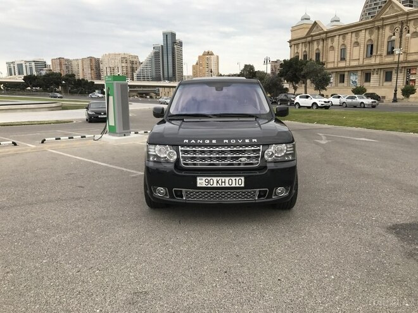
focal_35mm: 28
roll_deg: +0.6
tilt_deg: -10.3
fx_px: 338
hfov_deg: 63.4
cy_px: 156
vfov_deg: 49.7
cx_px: 209
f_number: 1.8
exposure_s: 1/199
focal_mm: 3.99
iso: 20
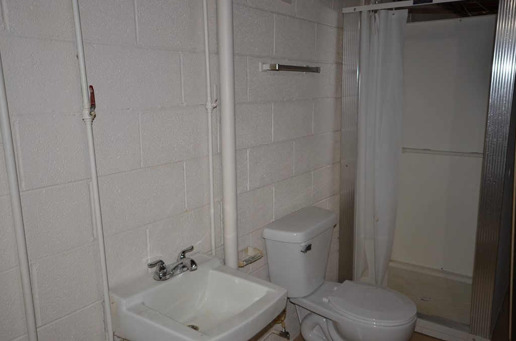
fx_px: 458
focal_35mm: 32
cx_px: 266
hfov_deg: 58.8
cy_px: 176
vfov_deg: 40.9
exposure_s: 1/60
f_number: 5.6
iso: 800
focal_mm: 20
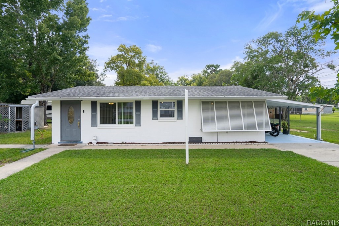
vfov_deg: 67.4
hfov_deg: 90.0
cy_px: 110
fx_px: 169
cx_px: 169
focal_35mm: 18
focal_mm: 17
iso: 320
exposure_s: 1/100
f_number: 8
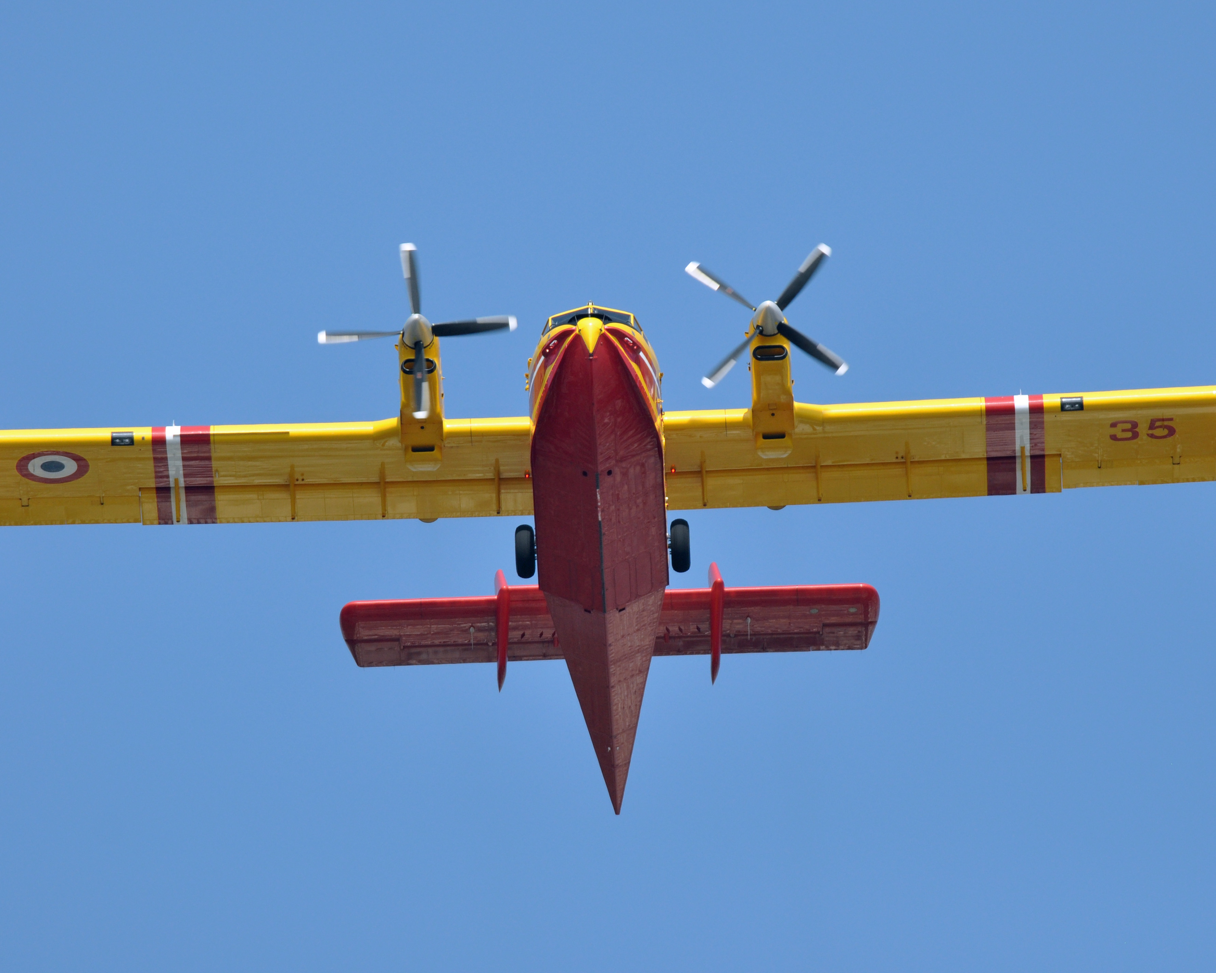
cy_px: 487
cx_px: 602
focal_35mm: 577
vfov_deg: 2.7
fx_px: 20764
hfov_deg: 3.4
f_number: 5.6
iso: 320
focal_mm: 340
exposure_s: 1/1600
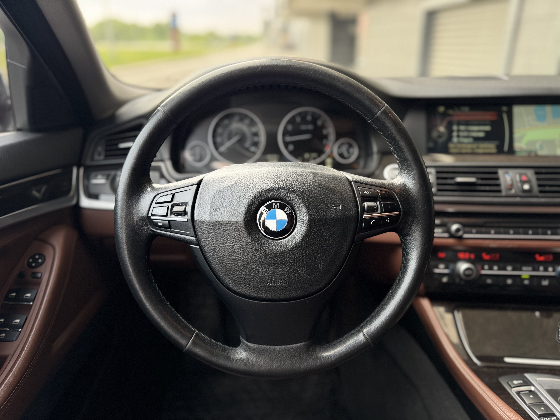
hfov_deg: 71.6
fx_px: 388
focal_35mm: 24
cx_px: 280
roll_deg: +0.7
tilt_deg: -21.8
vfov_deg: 56.8
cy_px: 210
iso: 100
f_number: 1.78
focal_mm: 6.76
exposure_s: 1/121
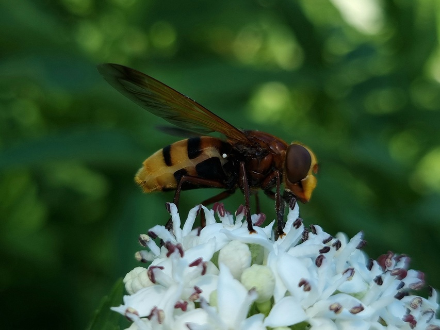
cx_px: 220
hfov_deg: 67.3
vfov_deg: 53.1
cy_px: 165
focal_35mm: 26
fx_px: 331
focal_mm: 5.4
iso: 50
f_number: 1.8
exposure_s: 1/769
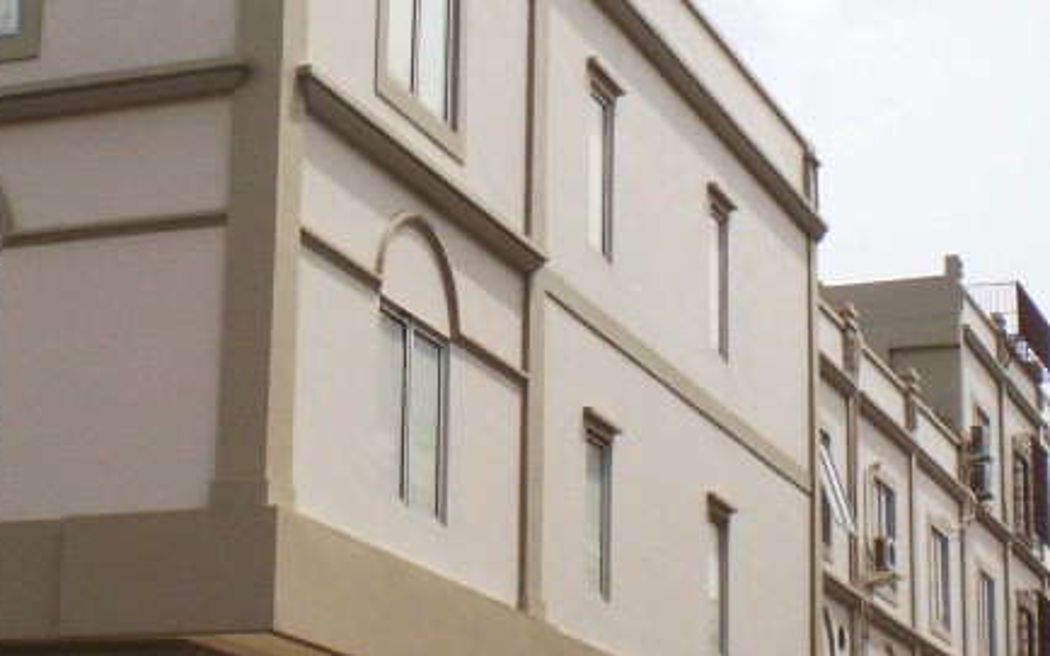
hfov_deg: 23.0
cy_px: 368
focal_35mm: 90
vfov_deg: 14.5
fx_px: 2575
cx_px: 370
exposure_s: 1/1600
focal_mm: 6.3
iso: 64
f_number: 4.6
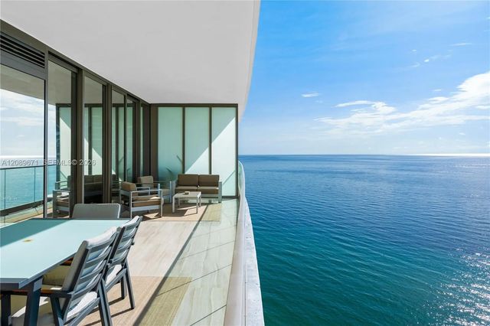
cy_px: 163
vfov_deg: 53.1
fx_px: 326
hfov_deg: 73.8
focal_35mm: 24
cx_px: 245
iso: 100
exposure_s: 1/250
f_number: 11
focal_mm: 24
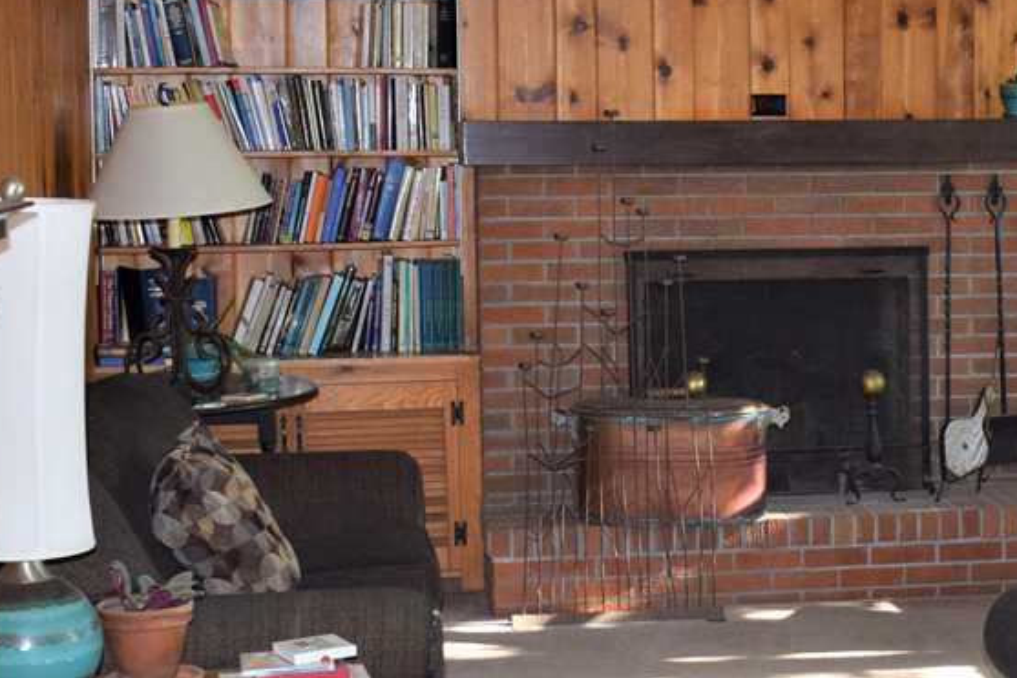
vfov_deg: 15.9
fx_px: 2433
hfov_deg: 23.0
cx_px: 922
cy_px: 348
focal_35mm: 86
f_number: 5.6
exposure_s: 1/125
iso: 720
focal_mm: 25
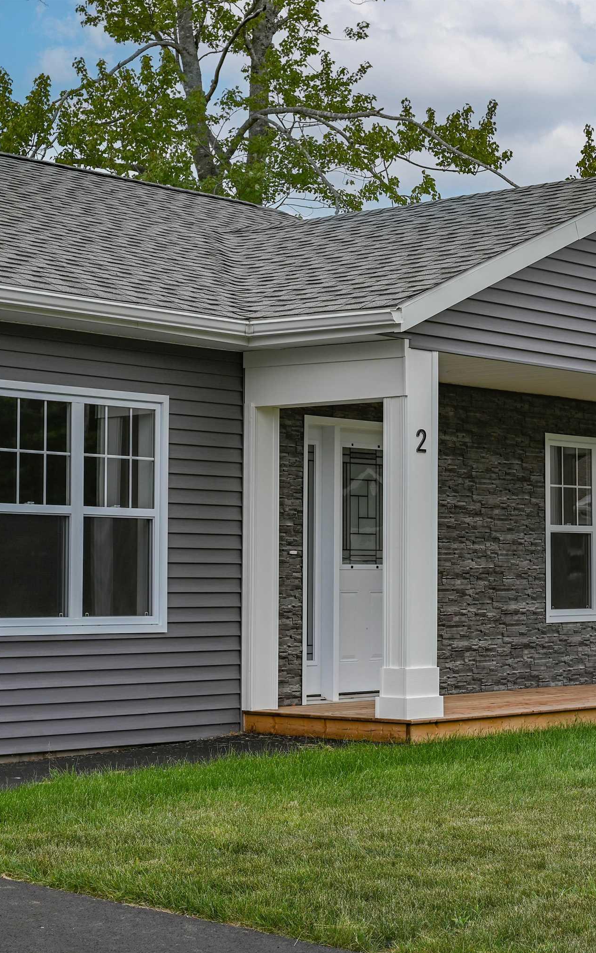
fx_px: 2001
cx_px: 350
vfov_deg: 26.8
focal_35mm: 77
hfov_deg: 16.9
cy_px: 477
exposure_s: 1/400
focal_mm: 50
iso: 100
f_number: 7.1
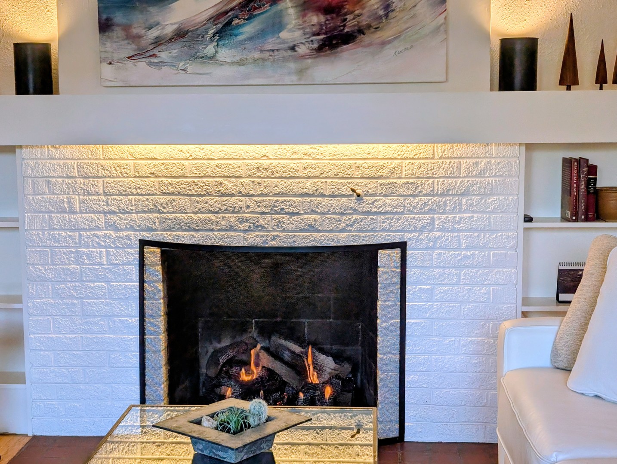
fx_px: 875
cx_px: 308
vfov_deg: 29.8
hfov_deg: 38.9
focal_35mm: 49
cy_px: 232
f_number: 1.68
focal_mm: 6.9
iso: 22
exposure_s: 1/120
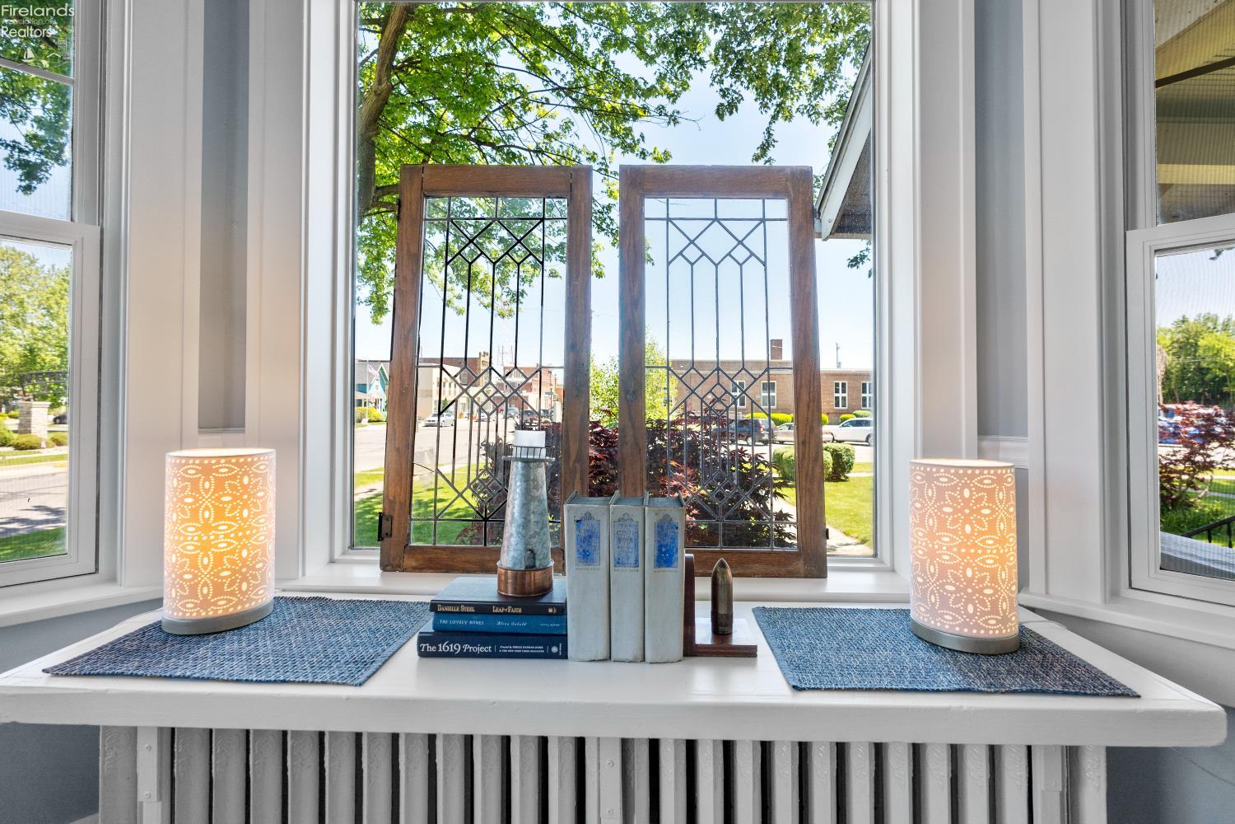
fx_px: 549
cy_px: 412
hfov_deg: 96.7
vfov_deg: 73.7
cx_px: 618
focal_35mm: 16
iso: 100
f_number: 5.6
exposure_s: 1/125
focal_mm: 16
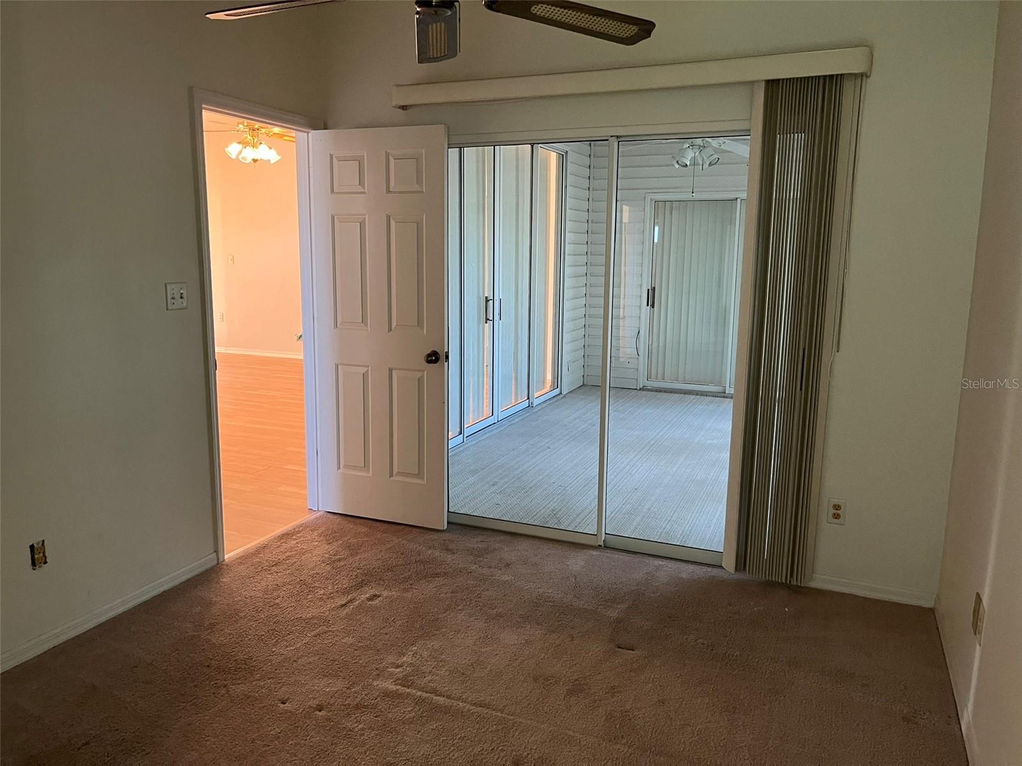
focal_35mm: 26
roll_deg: -1.0
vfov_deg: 53.1
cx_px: 511
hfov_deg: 67.3
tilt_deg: -9.3
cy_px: 383
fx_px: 768
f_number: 1.6
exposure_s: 1/60
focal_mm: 5.1
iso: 400
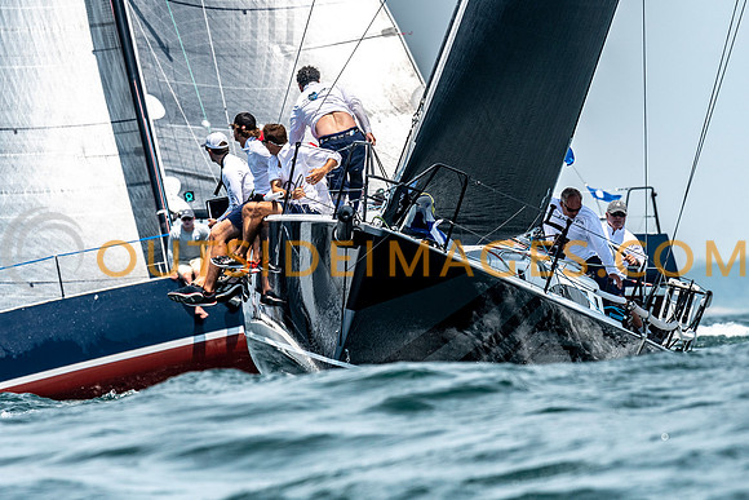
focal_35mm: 537
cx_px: 447
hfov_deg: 3.8
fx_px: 11170
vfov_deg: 2.6
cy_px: 257
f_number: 5.6
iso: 320
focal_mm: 300
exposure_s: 1/2500
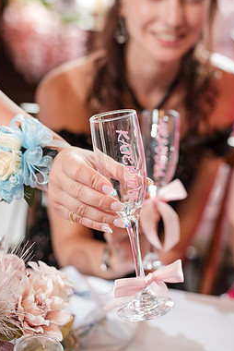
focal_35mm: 97
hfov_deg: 14.1
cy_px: 162
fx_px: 944
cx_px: 111
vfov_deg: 21.0
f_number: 4
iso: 4000
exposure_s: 1/250
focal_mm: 82
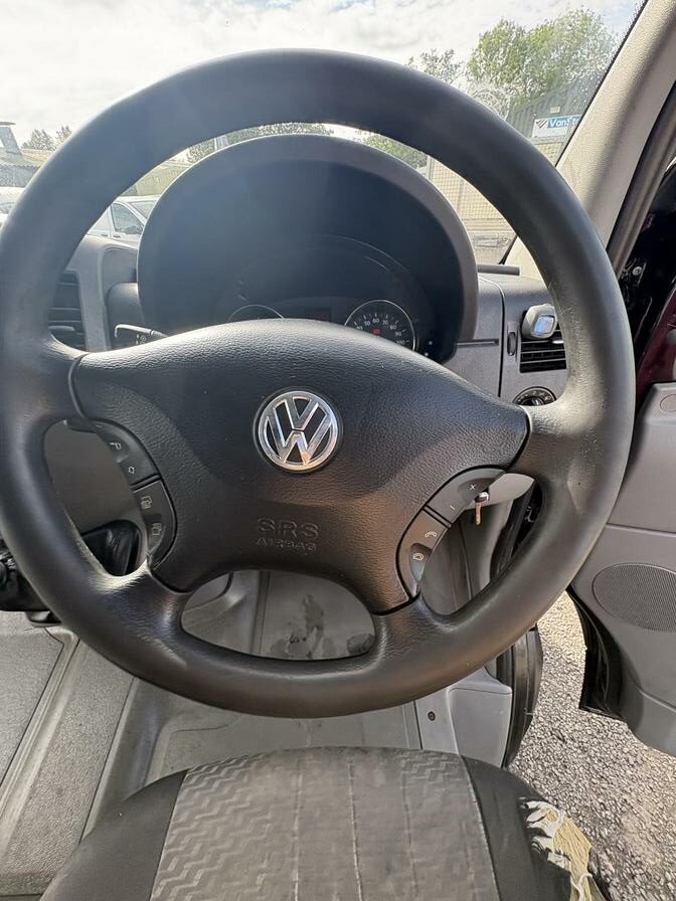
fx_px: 365
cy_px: 450
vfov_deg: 102.1
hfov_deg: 85.7
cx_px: 338
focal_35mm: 14
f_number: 2.2
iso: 64
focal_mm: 2.22
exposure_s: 1/141
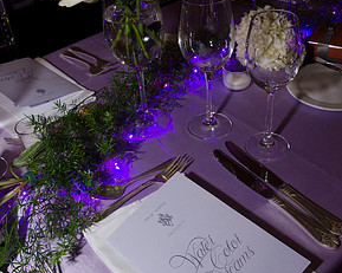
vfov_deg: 32.7
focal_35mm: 46
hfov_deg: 40.3
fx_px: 465
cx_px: 167
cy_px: 154
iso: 400
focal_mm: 21
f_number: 6.3
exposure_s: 1/30
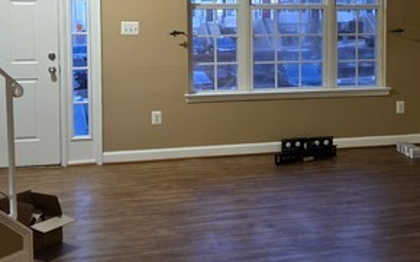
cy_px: 67
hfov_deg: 36.0
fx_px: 641
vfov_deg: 22.9
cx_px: 274
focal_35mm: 56
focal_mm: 5.4
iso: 640
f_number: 1.8
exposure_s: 1/60
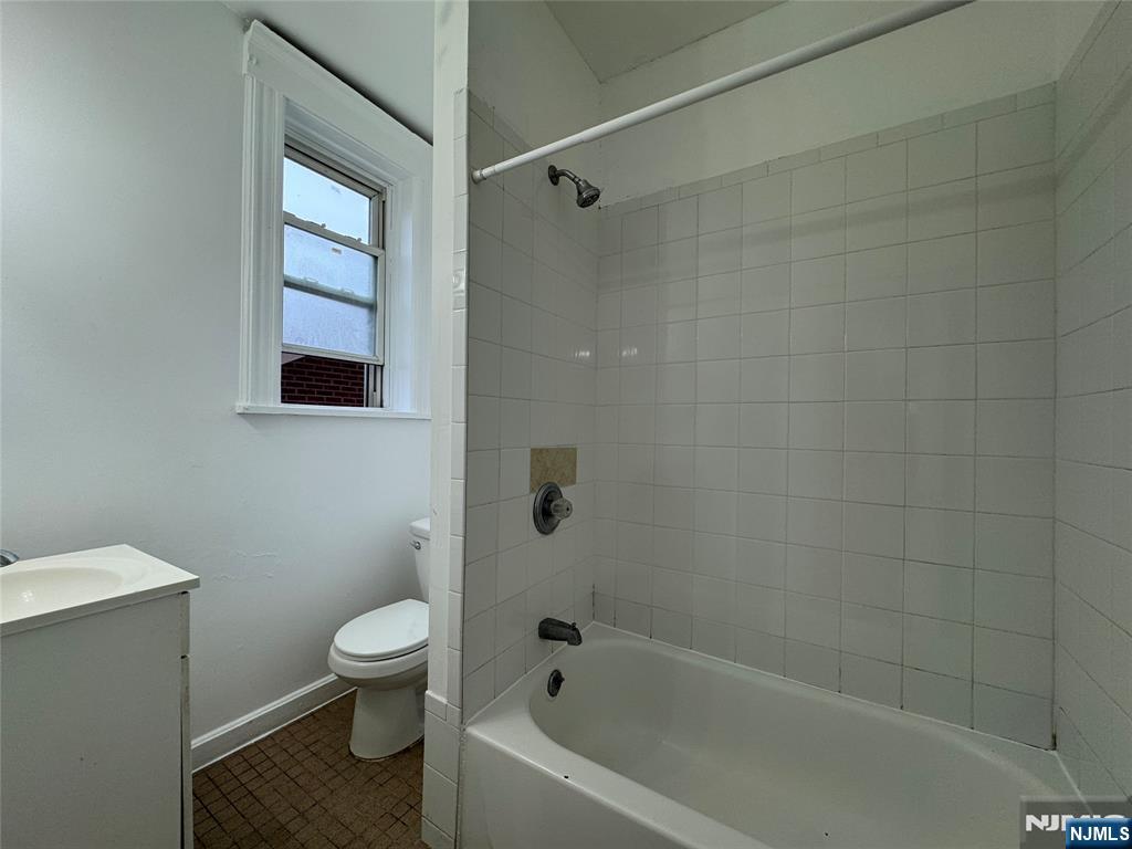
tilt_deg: -0.5
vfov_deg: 85.7
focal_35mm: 14
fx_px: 458
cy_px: 424
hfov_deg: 102.1
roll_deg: -1.2
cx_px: 566
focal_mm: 2.22
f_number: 2.2
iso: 100
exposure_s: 1/120
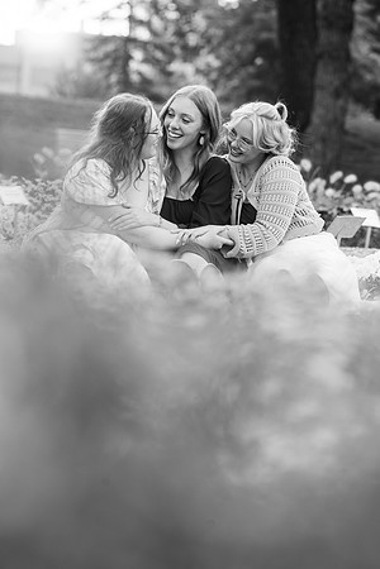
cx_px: 190
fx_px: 2691
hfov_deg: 8.1
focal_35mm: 170
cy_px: 284
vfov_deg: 12.1
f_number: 5.6
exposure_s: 1/100
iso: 1000
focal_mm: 170
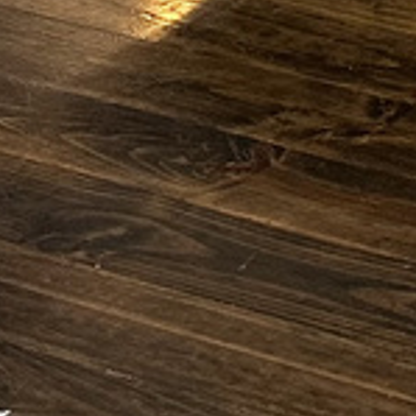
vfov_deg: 7.7
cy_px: -888
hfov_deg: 8.2
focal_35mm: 195
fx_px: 2651
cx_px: 1040
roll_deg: +0.5
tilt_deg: -7.0
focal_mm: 6.86
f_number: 1.78
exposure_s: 1/120
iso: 200
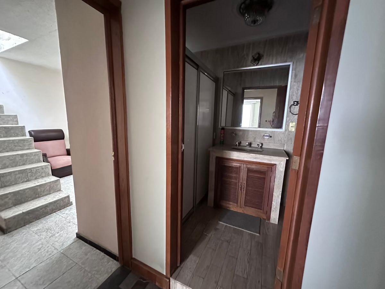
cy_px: 144
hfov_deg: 102.1
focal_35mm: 14
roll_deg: -0.9
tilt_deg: -9.9
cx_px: 192
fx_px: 156
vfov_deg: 85.7
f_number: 2.2
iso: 1250
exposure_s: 1/42
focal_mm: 2.22
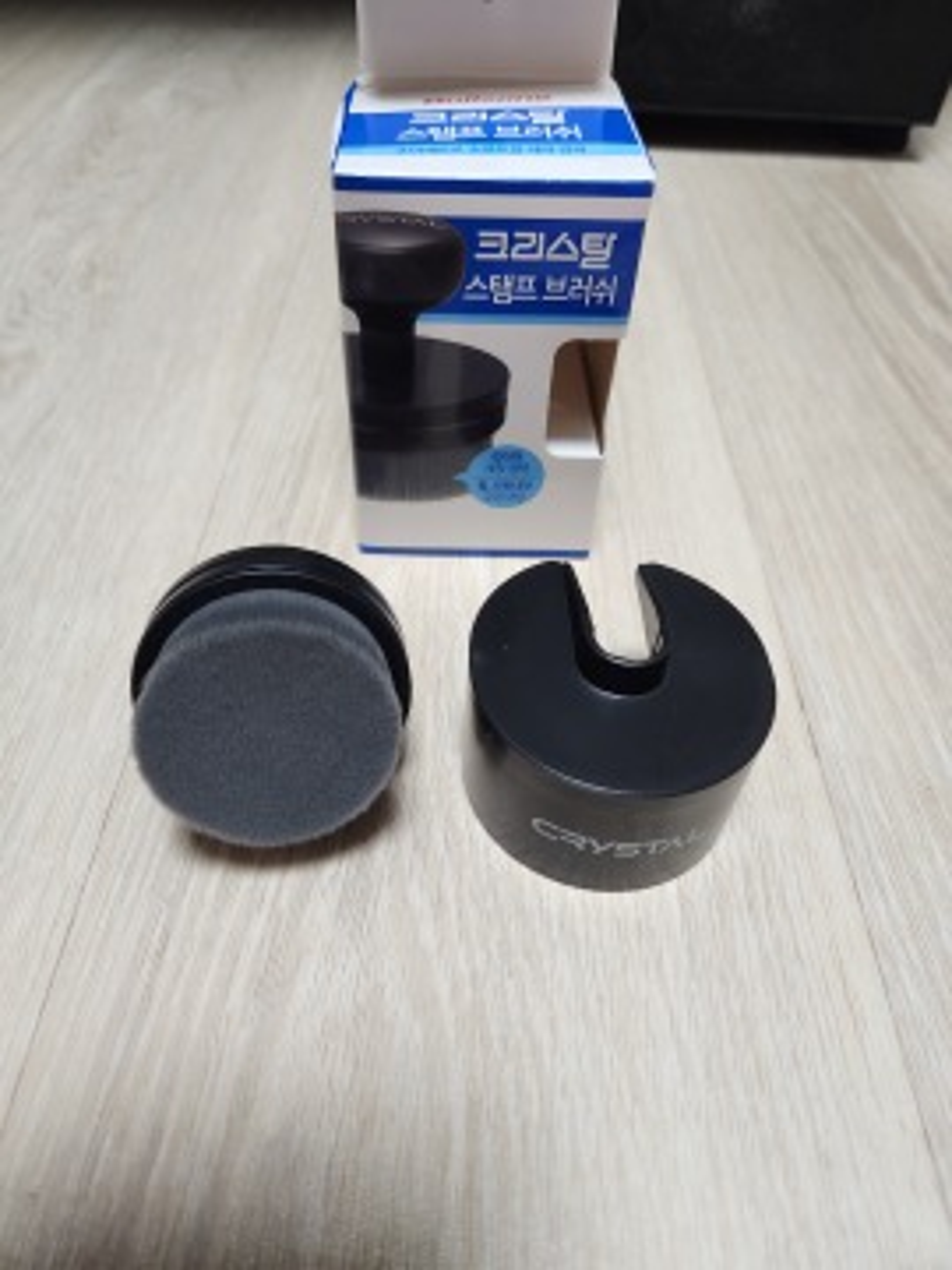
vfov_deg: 73.9
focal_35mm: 23
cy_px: 635
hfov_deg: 58.9
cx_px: 476
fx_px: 843
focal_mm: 5.4
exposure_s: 1/120
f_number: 1.8
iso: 320
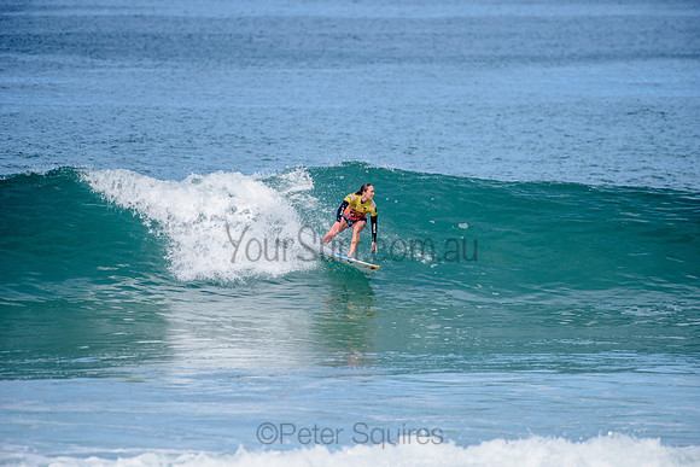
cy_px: 234
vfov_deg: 2.8
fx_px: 9724
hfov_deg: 4.1
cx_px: 350
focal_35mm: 500
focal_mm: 500
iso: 250
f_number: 6.3
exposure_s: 1/2500
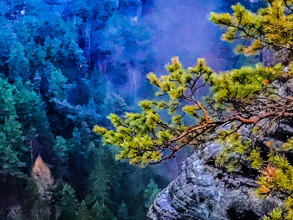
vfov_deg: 19.6
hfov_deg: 22.8
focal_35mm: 75
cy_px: 98
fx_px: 635
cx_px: -99
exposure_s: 1/14
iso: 100
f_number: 1.8
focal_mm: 3.99
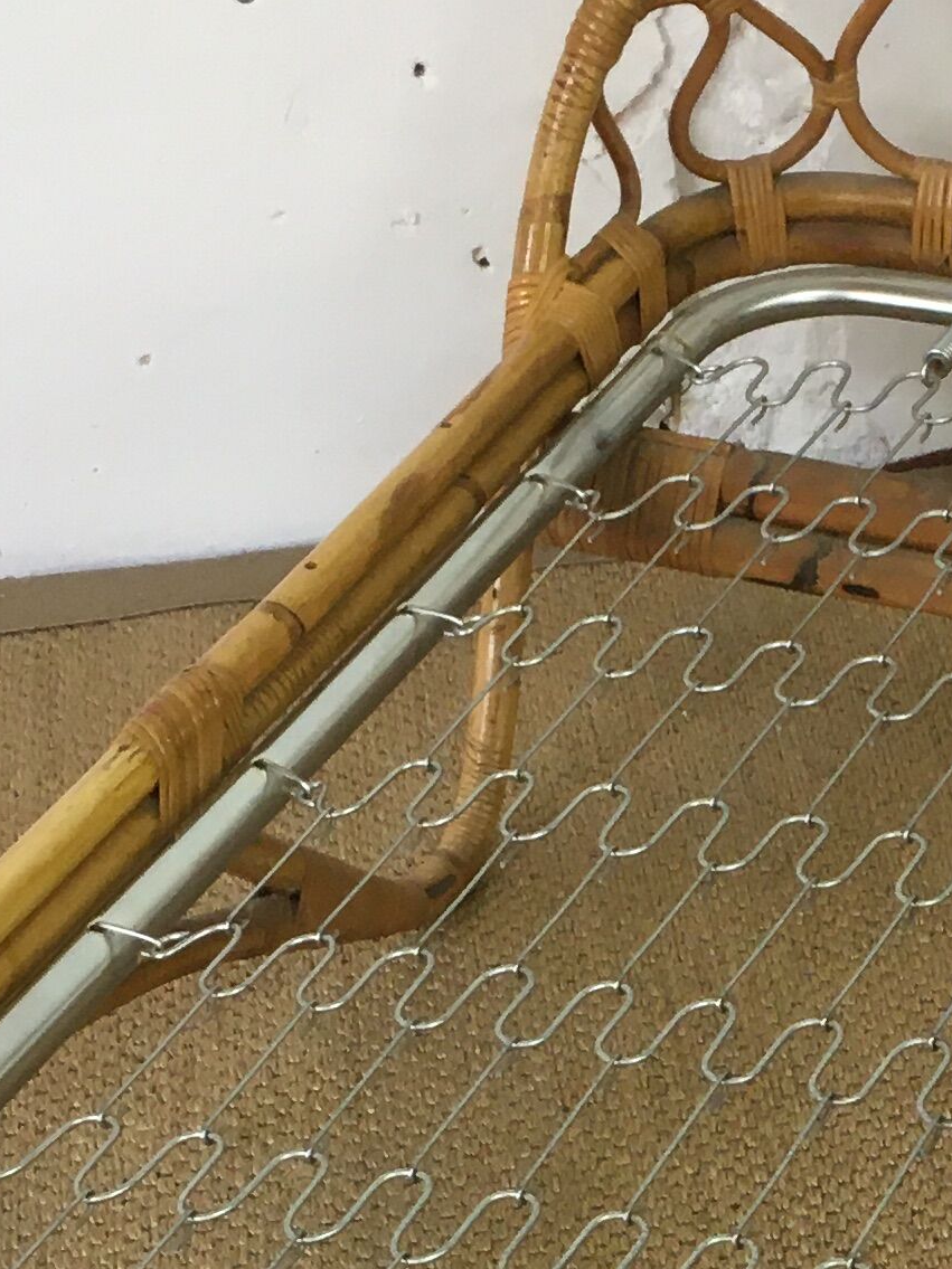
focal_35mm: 103
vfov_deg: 18.4
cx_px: 1072
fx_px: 3778
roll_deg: +2.4
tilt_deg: -44.1
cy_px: 1394
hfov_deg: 14.0
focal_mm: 4.15
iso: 80
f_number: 2.2
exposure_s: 1/33
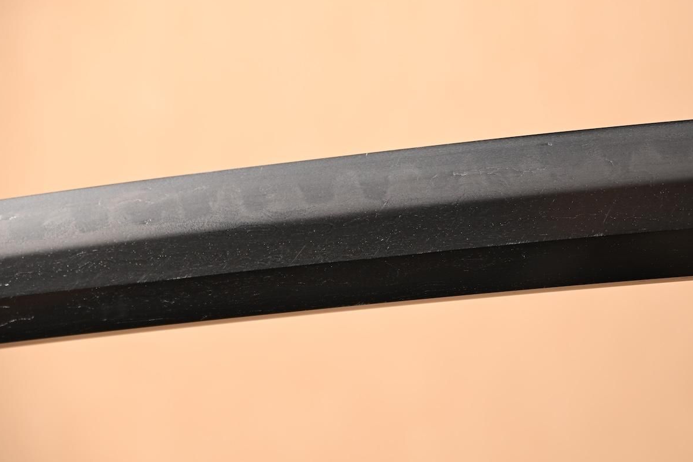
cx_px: 405
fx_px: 3572
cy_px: 232
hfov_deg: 11.1
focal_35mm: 186
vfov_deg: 7.4
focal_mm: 105
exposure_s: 1/2
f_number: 6
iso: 100
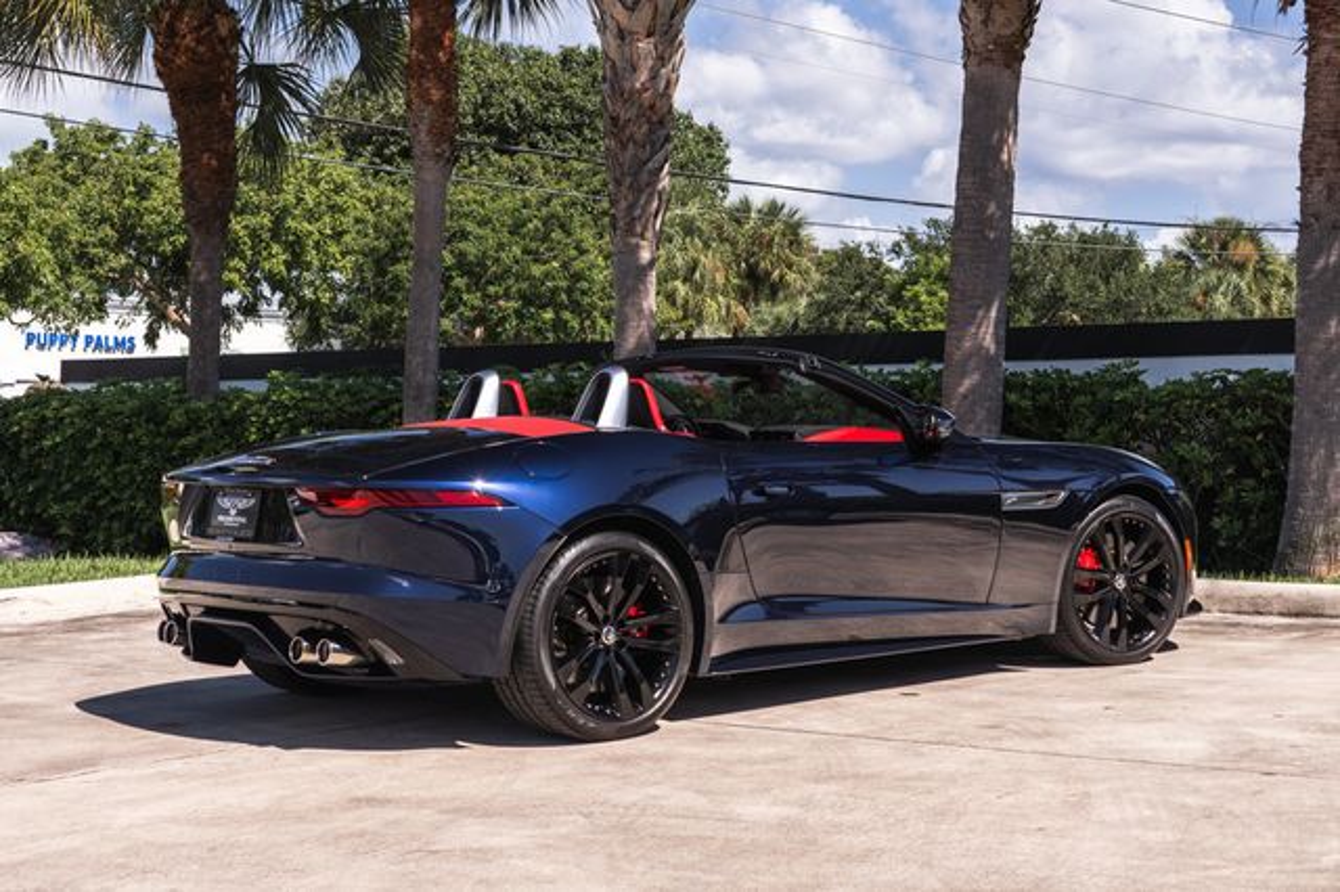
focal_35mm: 62
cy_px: 418
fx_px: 2296
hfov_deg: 32.5
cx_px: 687
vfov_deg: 22.0
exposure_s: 1/160
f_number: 7.1
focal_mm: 47
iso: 200
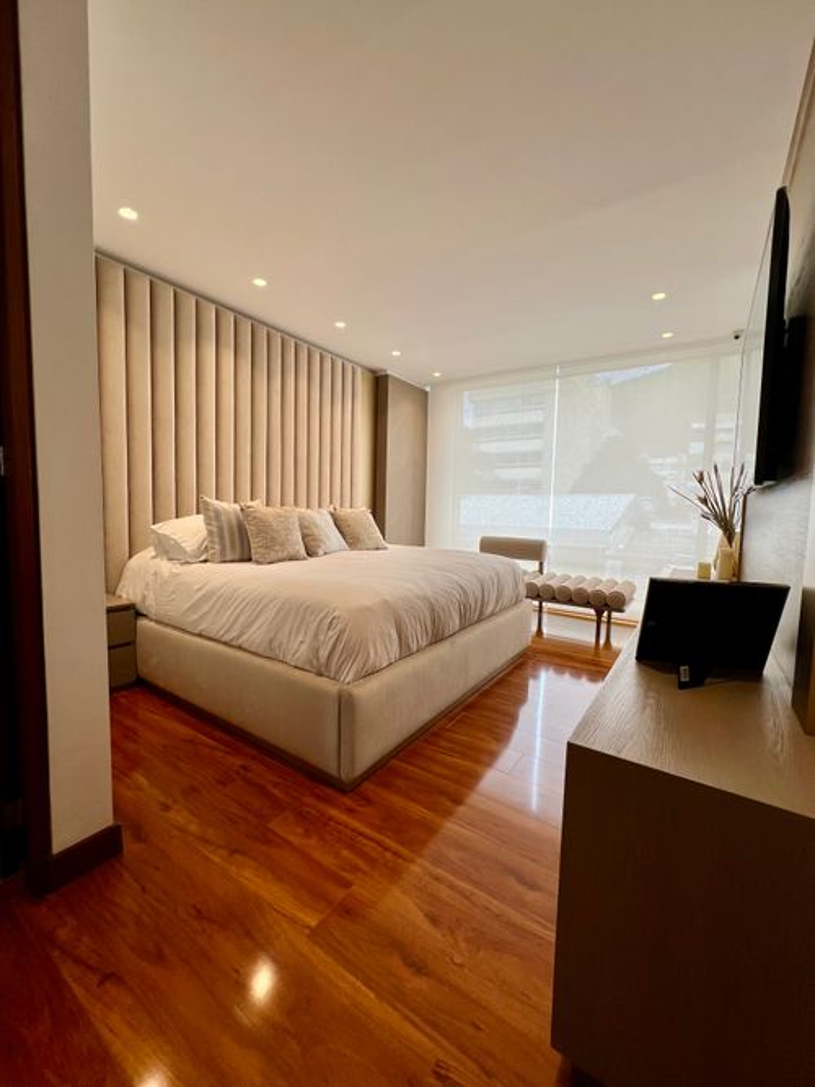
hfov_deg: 89.9
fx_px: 408
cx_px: 408
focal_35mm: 13
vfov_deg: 106.2
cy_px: 544
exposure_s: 1/99
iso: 40
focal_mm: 1.57
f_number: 1.8
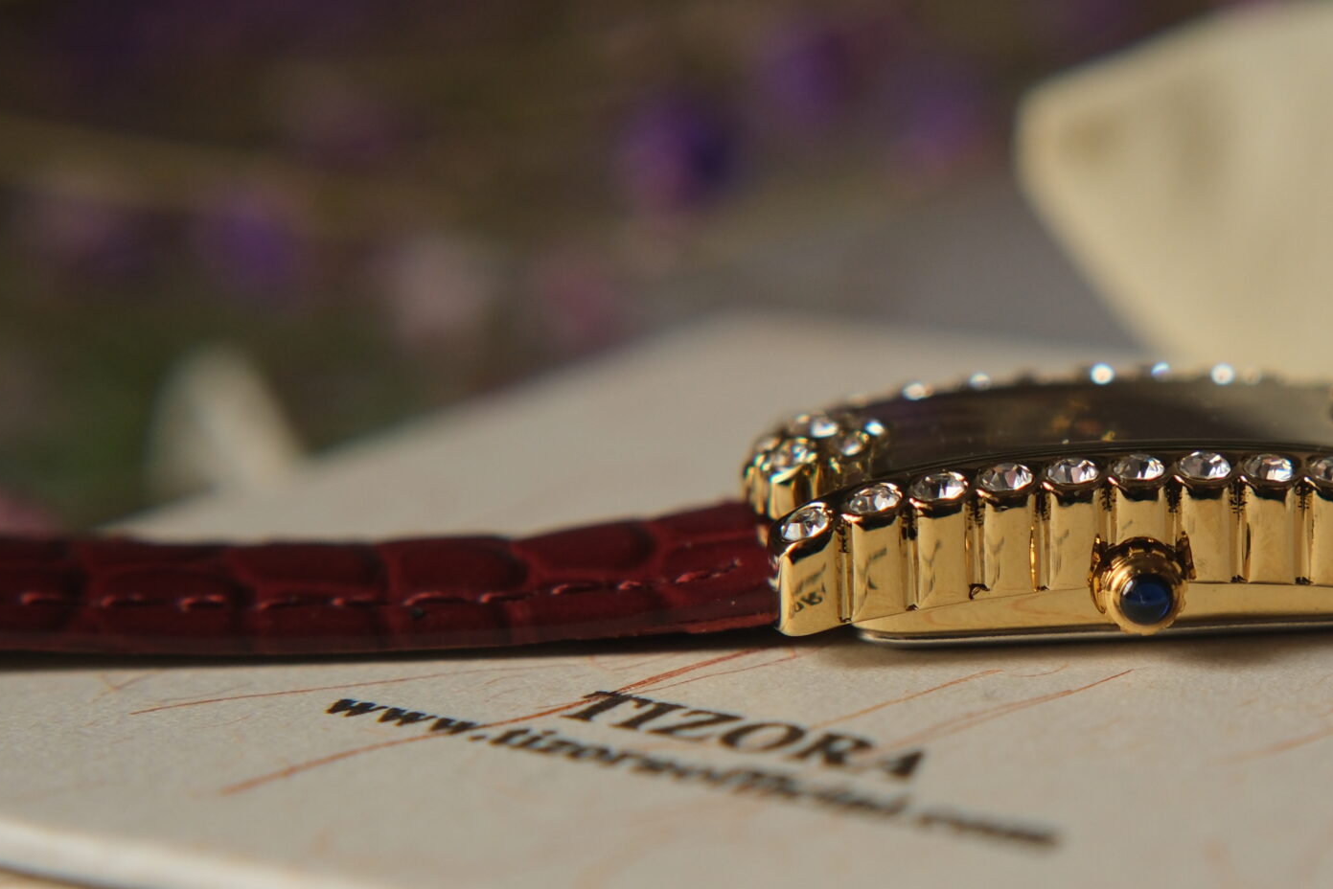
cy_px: 603
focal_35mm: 92
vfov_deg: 14.8
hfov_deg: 21.7
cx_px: 1136
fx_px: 3407
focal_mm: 33
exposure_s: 1/160
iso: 640
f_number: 3.6
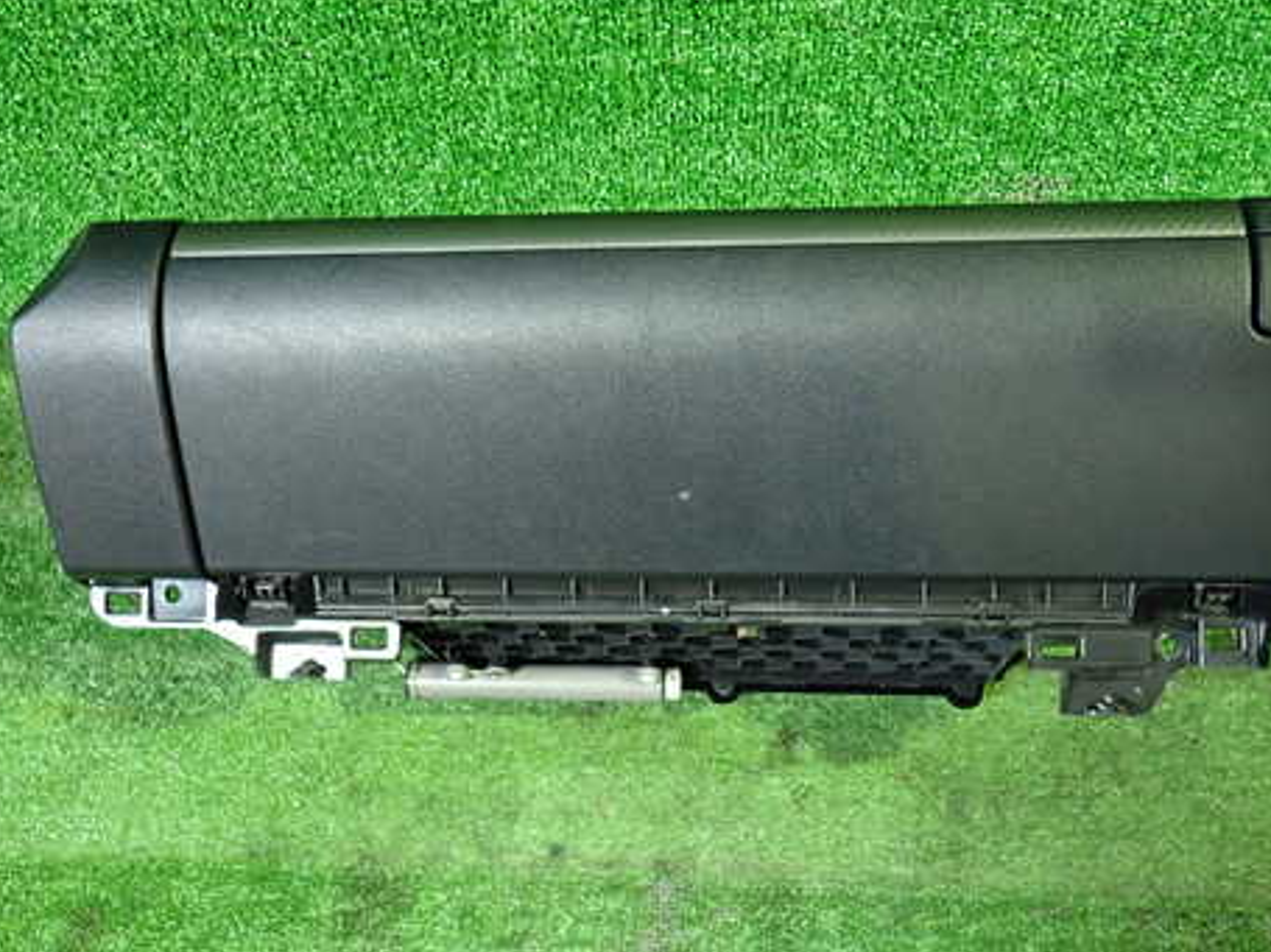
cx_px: 659
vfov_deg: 42.9
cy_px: 486
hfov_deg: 55.4
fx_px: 1211
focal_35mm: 33
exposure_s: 1/30
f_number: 2
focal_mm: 4.5
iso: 500
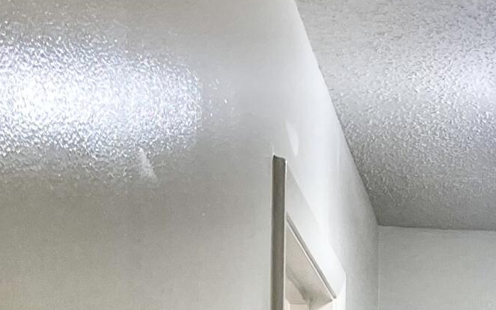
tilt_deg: -3.0
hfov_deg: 15.9
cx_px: 746
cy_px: 655
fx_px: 1622
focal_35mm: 120
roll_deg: -0.9
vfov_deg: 10.0
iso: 80
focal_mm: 5.1
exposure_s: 1/120
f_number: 1.6
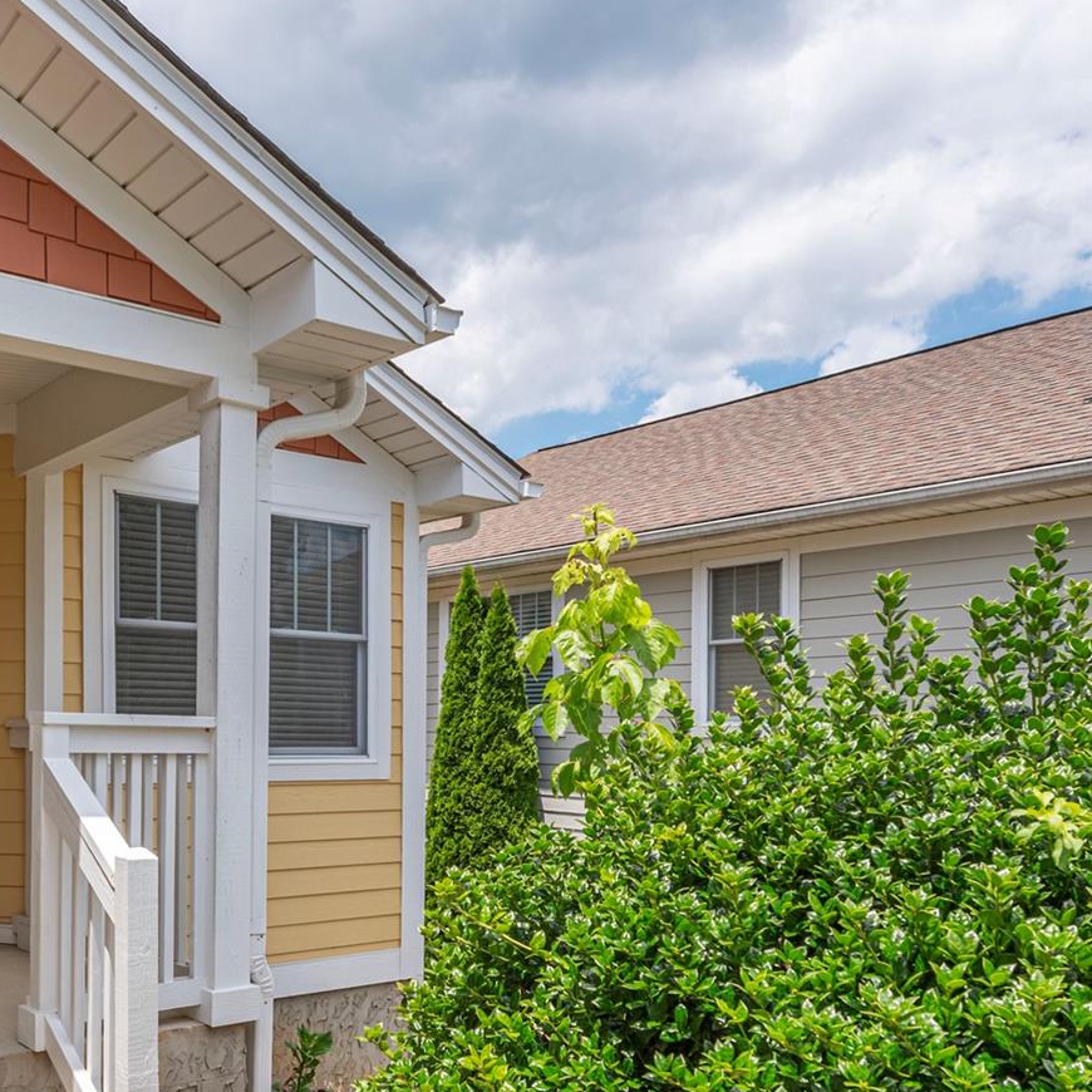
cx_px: 349
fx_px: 1142
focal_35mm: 32
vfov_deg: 50.5
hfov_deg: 50.0
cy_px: 698
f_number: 8
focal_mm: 16
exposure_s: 1/2500
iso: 320
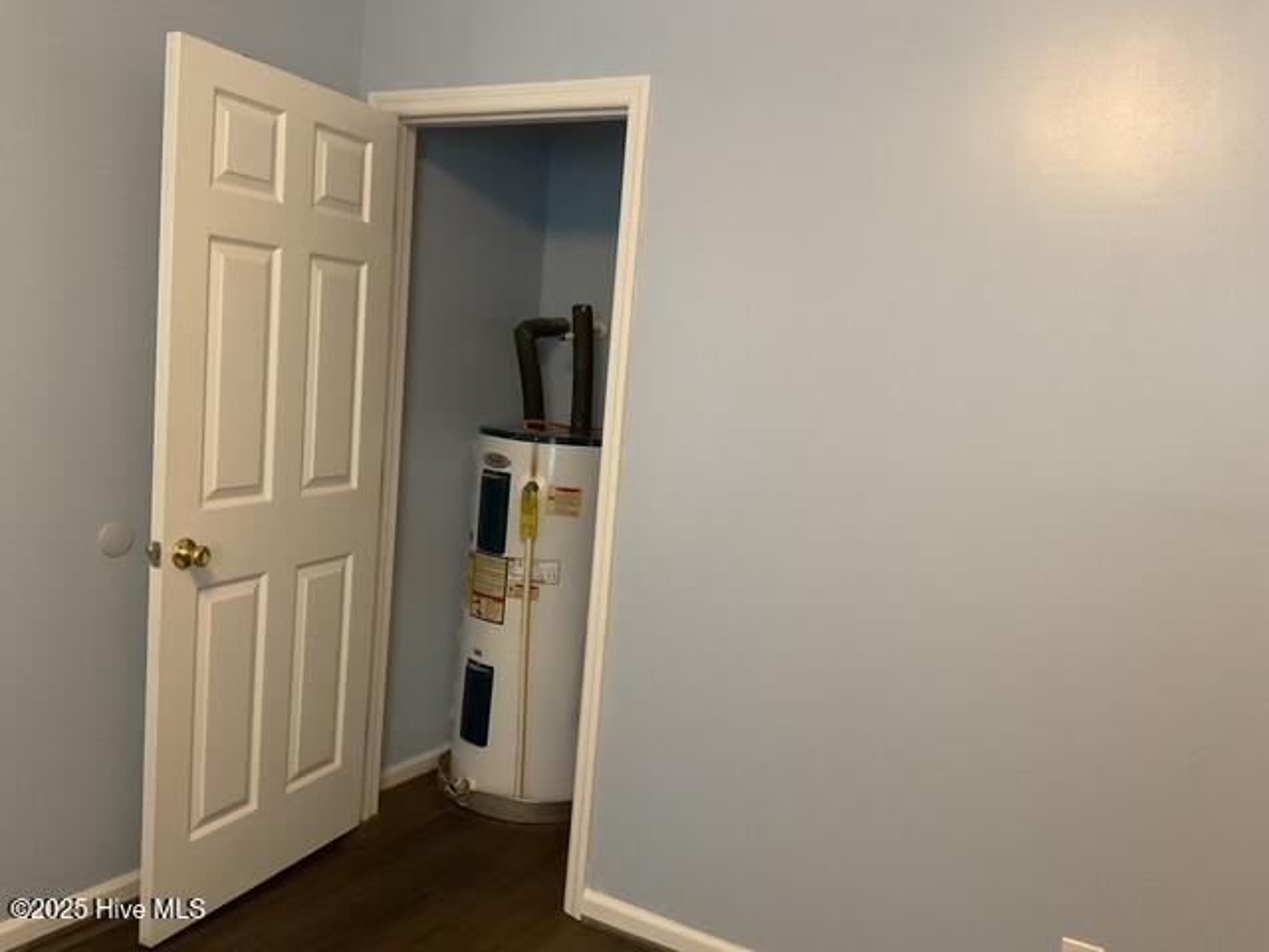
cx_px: 634
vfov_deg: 48.2
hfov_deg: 61.7
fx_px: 1063
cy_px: 476
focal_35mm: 29
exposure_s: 1/60
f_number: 1.8
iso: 250
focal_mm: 3
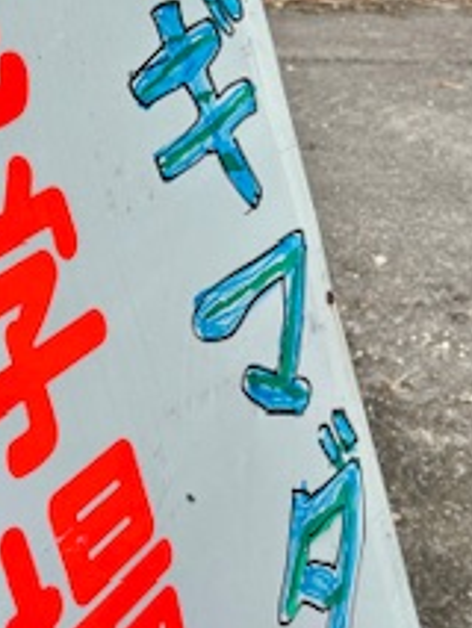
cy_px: 183
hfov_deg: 18.6
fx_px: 1417
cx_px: 41
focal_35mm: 78
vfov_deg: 24.8
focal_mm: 5.96
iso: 50
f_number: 1.6
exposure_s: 1/943
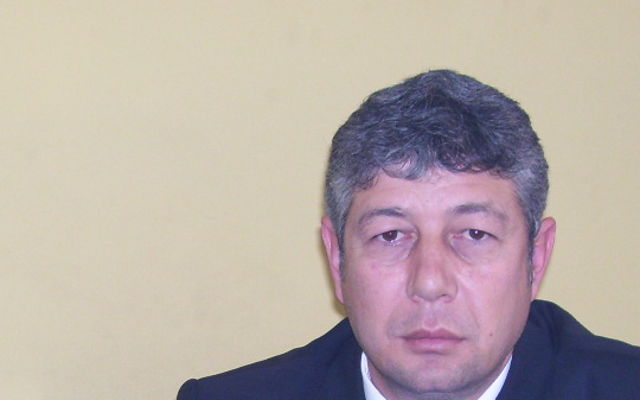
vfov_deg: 9.8
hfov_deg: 15.8
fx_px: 2301
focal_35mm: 132
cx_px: 255
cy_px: 497
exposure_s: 1/60
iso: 125
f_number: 3.4
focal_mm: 9.4
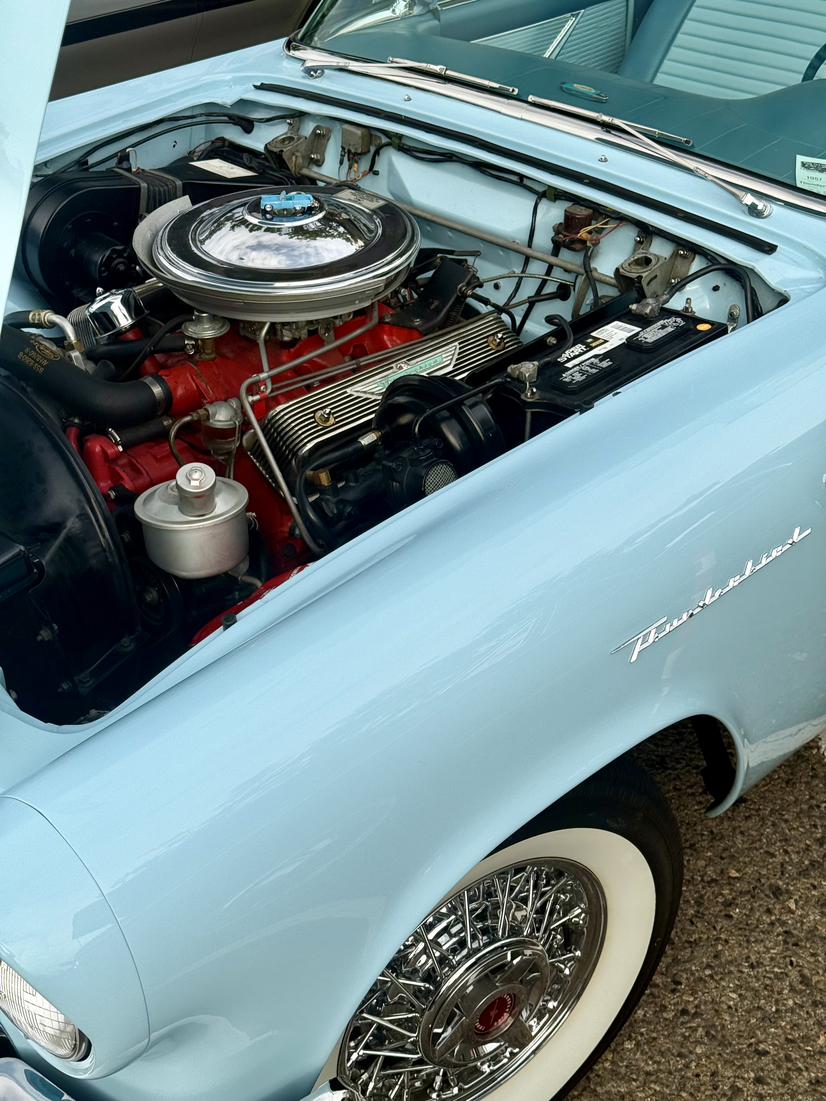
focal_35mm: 48
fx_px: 1527
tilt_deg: -36.9
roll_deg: -1.8
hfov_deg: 30.3
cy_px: 550
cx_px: 413
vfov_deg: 39.7
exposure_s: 1/1403
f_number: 1.78
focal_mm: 6.76
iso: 80
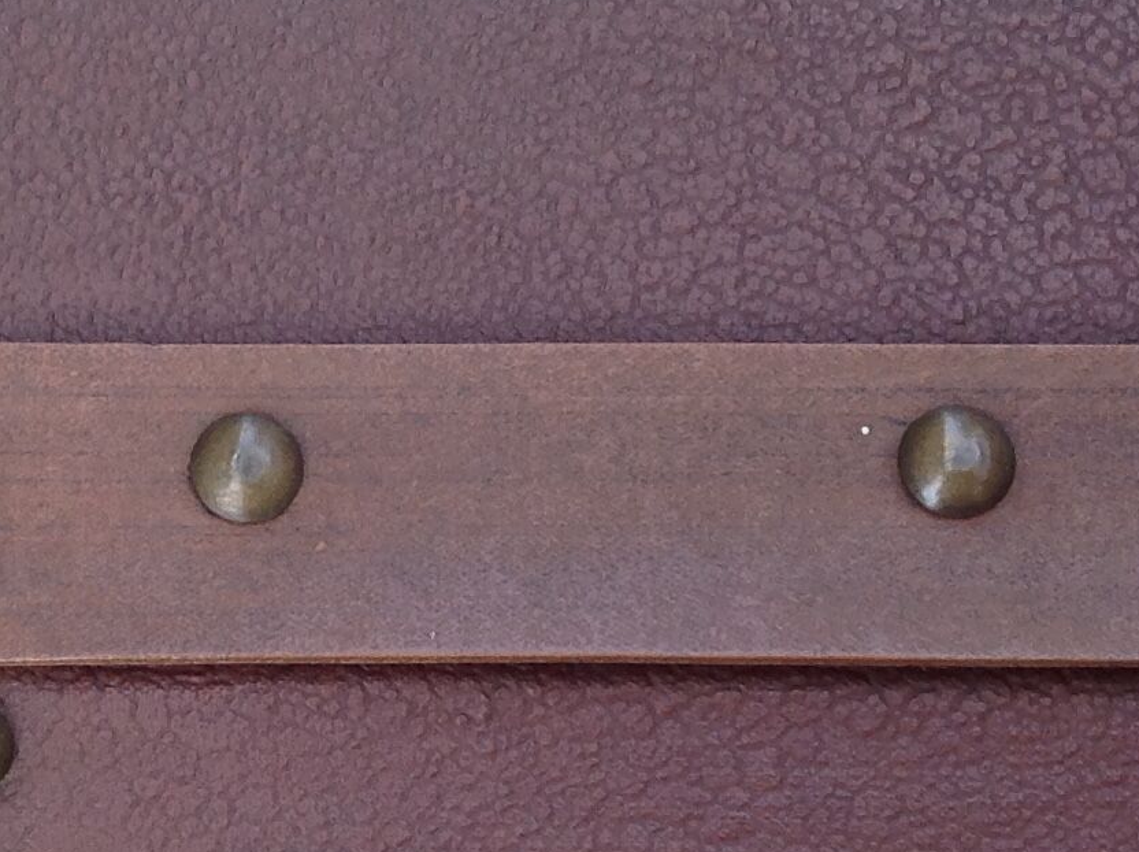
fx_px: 3582
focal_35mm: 109
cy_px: 684
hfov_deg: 17.6
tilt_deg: -78.2
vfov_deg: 13.5
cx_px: -23
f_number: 2.4
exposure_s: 1/166
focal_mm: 4.28
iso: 50
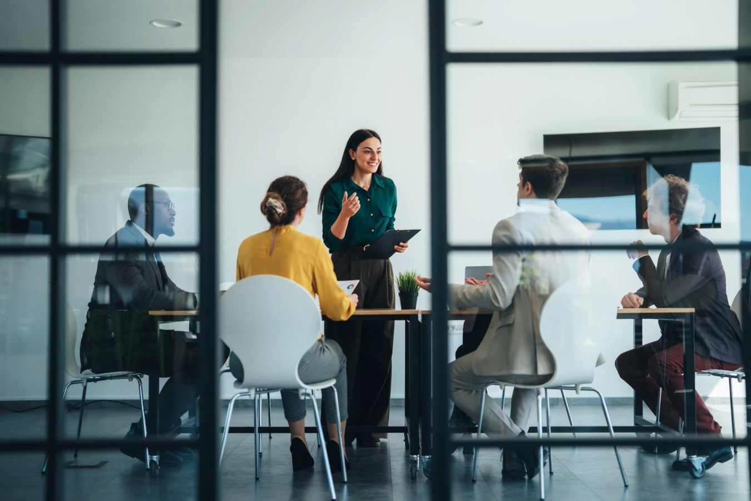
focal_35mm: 50
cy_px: 250
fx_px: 1043
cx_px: 376
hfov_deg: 39.6
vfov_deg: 27.0
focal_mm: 50
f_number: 1.2
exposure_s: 1/500
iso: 100
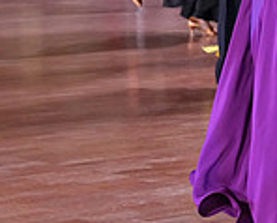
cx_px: 369
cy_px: -70
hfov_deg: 8.5
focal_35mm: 224
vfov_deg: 6.9
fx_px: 1840
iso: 5000
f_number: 5.6
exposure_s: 1/320
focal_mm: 61
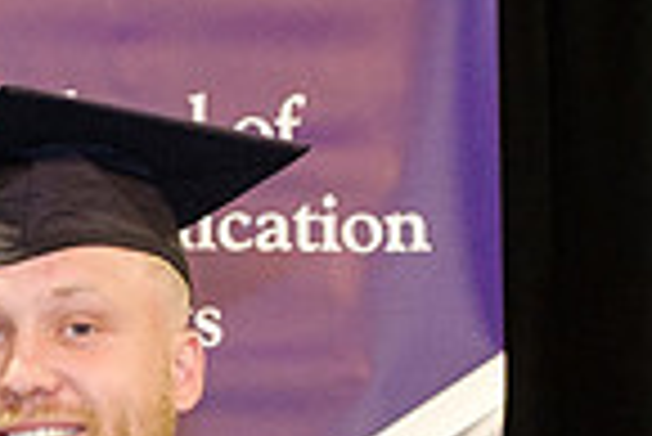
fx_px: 3934
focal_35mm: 217
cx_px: -333
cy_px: 949
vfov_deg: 6.1
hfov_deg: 9.2
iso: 1250
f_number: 4
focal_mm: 23.4
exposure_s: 1/100
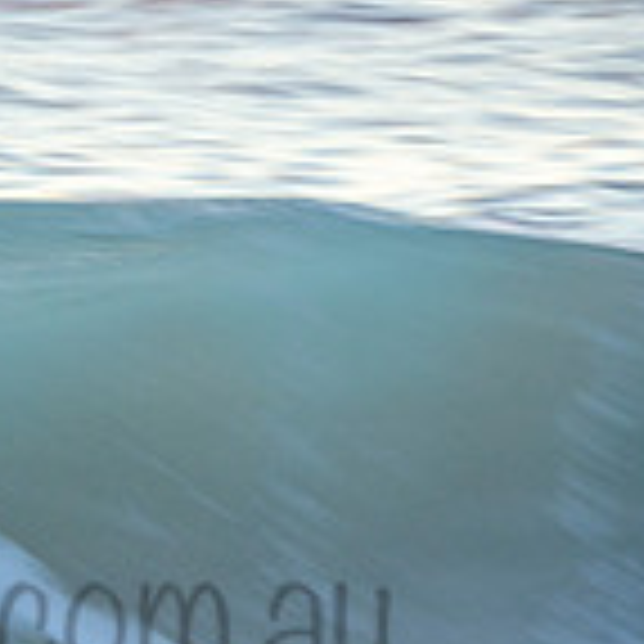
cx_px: -86
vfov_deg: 0.7
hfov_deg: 0.7
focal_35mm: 2587
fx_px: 54452
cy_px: 565
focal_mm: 500
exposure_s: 1/25
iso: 100
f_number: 13
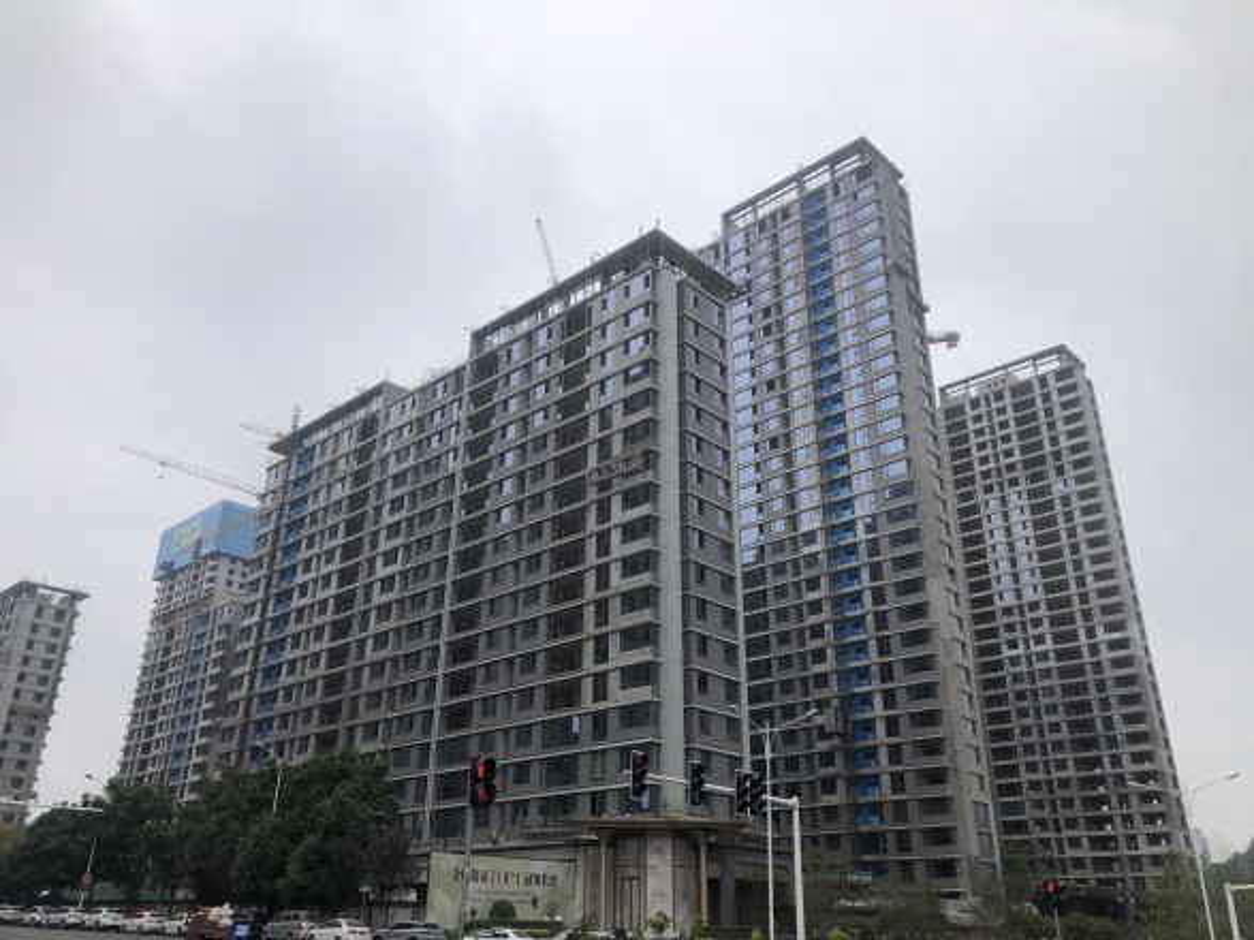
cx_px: 627
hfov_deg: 63.5
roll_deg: -0.1
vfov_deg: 49.7
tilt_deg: +24.7
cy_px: 470
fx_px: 1014
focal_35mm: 28
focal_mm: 3.99
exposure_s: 1/2183
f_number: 1.8
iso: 20
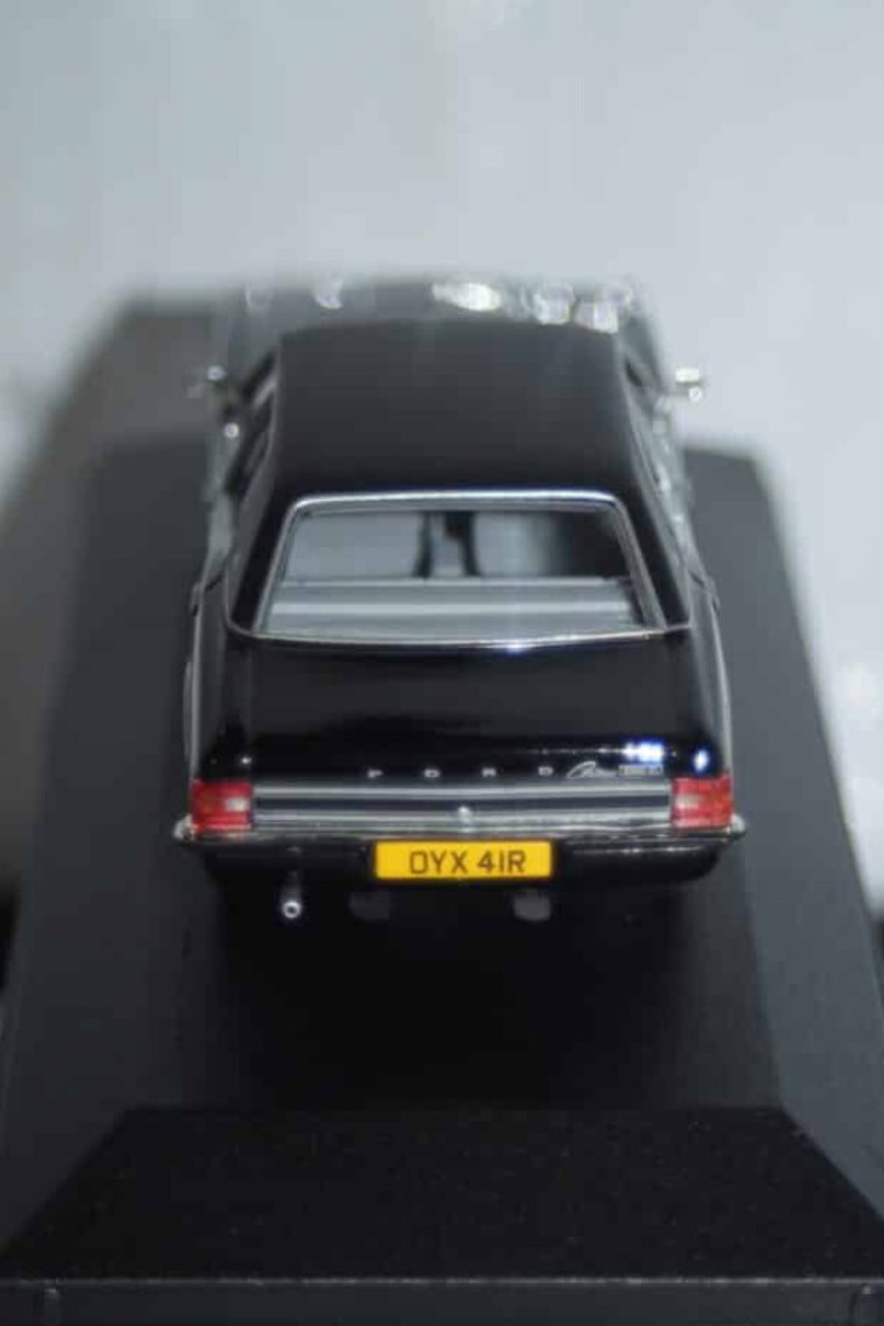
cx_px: 477
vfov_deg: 15.8
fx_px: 4788
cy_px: 691
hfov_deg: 10.5
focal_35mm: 130
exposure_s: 1/60
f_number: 5.6
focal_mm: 80
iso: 200
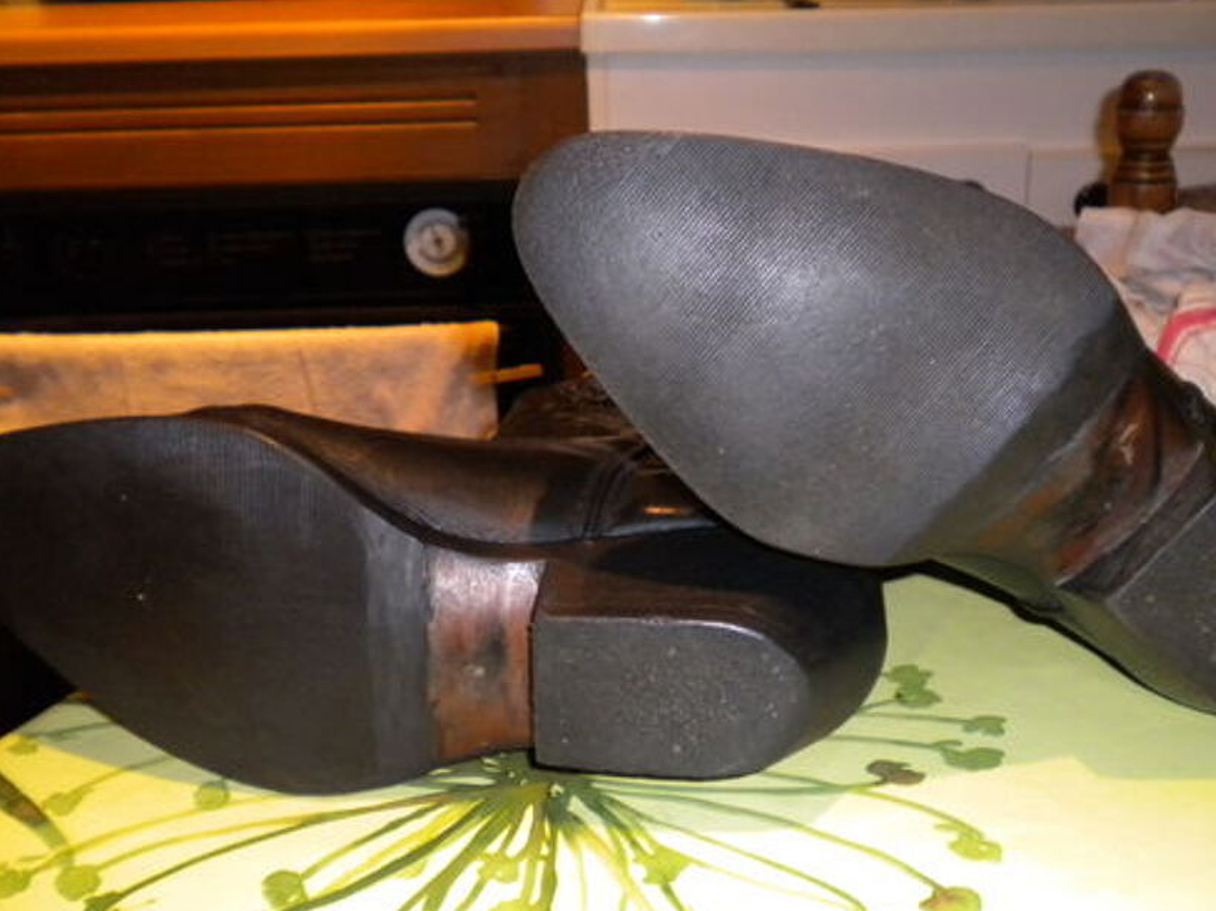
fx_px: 1510
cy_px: 466
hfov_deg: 43.8
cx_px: 650
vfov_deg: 33.6
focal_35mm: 43
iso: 400
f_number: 3.1
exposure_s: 1/30
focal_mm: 6.3
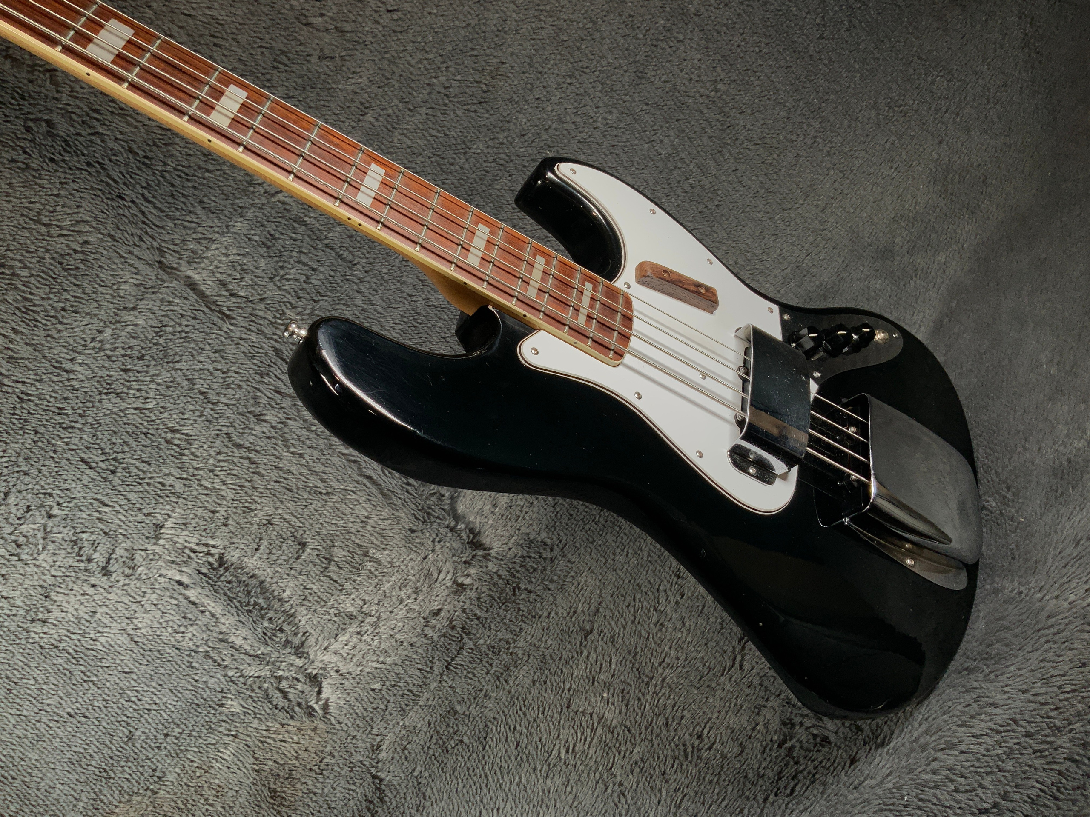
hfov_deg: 61.7
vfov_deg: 48.2
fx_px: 913
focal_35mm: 29
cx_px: 545
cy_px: 408
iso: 20
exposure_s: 1/156
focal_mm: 3
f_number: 1.8
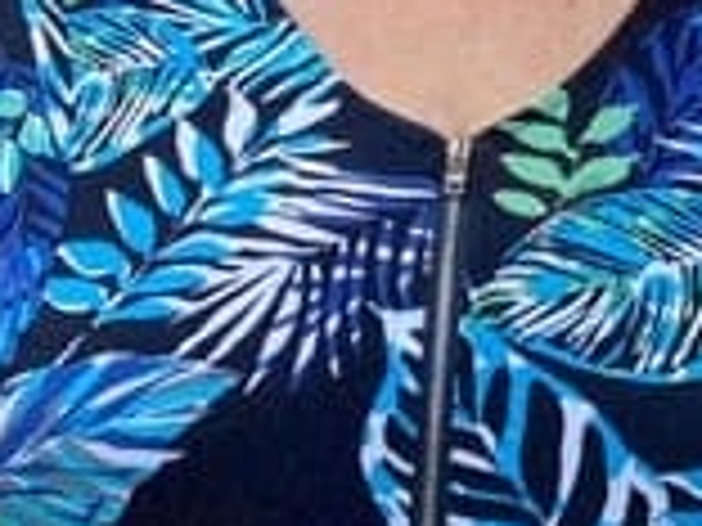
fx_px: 2170
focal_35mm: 107
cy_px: -382
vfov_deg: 12.7
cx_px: 1359
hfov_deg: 15.2
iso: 32
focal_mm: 4.25
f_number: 1.8
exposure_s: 1/1332
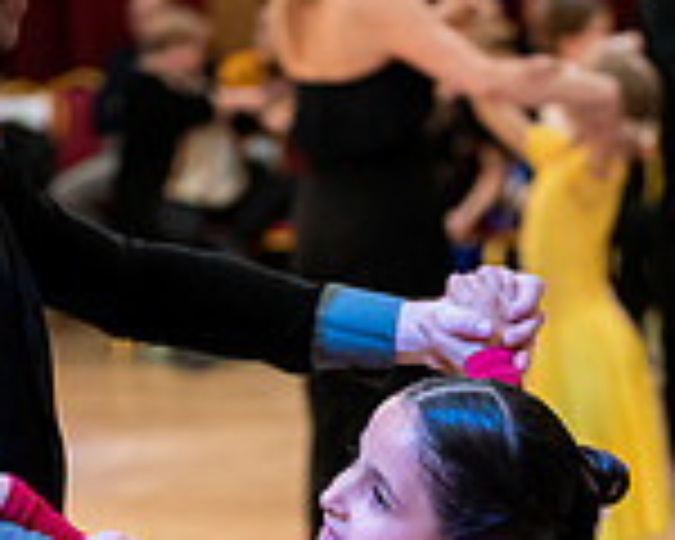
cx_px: 540
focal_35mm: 197
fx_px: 3936
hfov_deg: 9.8
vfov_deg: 7.7
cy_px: 837
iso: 6400
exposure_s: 1/320
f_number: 2.8
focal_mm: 70
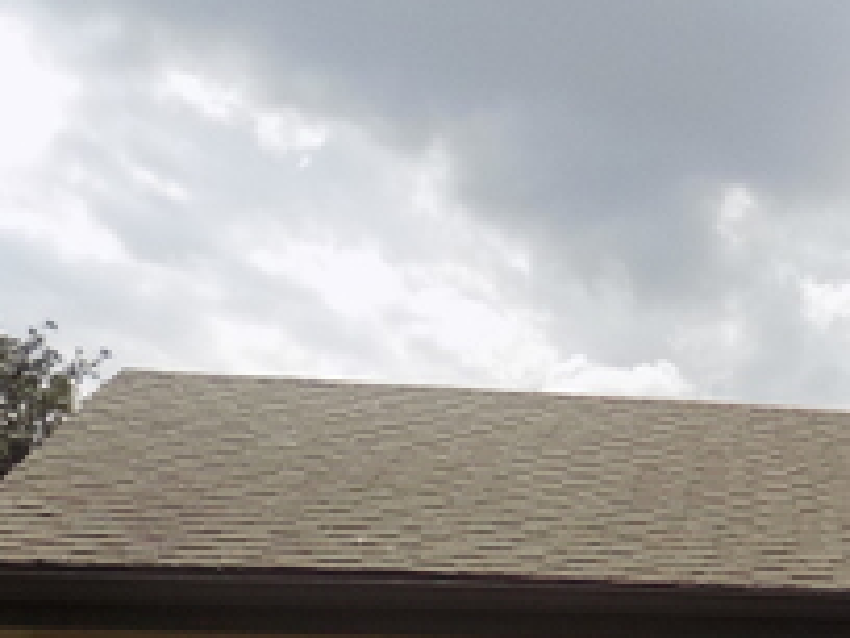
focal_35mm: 72
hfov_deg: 25.0
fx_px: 1768
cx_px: 950
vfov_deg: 18.1
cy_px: 972
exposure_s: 1/200
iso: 80
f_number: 9.9
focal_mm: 4
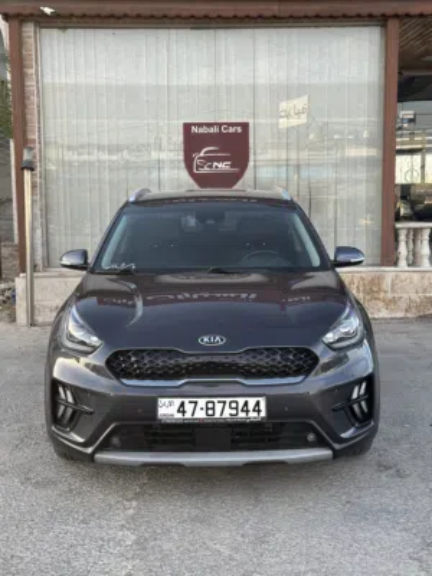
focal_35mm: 48
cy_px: 288
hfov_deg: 30.3
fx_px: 799
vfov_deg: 39.7
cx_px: 216
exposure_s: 1/694
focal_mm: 6.86
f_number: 1.78
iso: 80
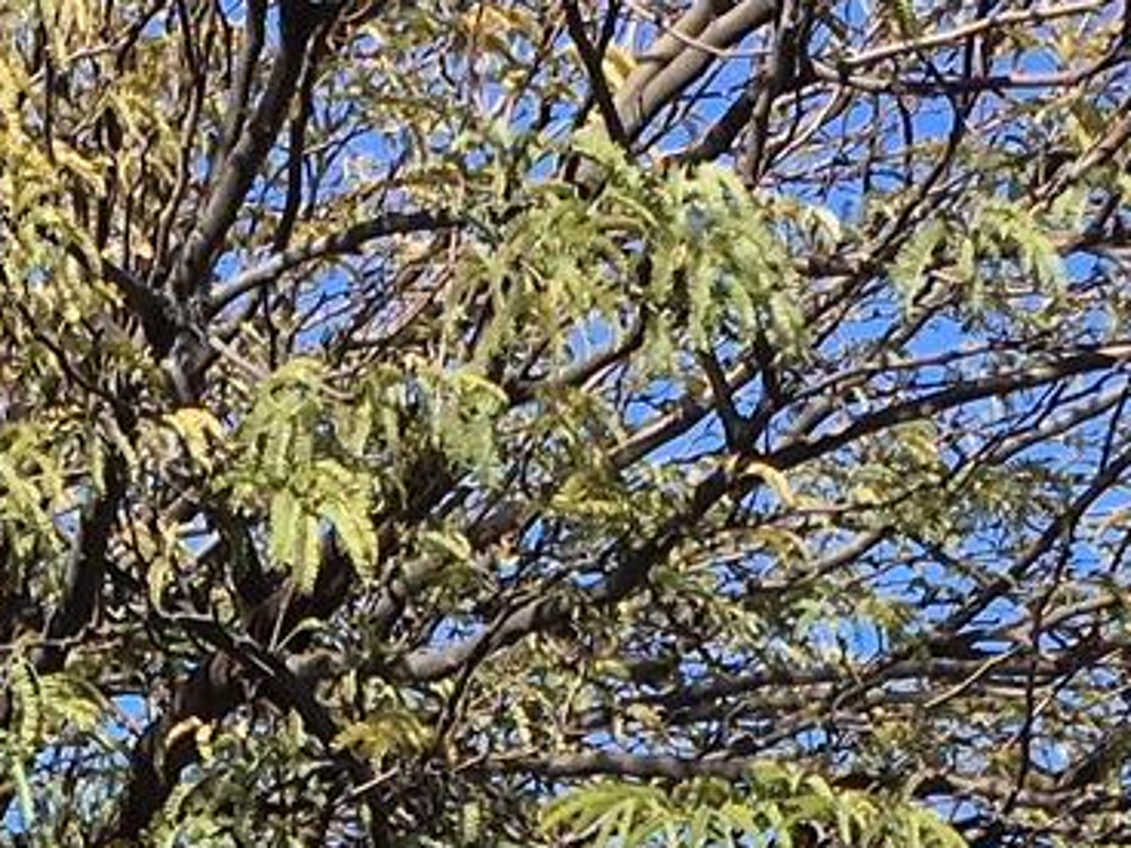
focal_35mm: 159
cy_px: 1631
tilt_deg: +3.1
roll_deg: +2.4
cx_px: 298
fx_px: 5195
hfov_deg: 12.4
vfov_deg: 8.9
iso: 25
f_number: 2.2
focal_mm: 4.15
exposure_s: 1/1261
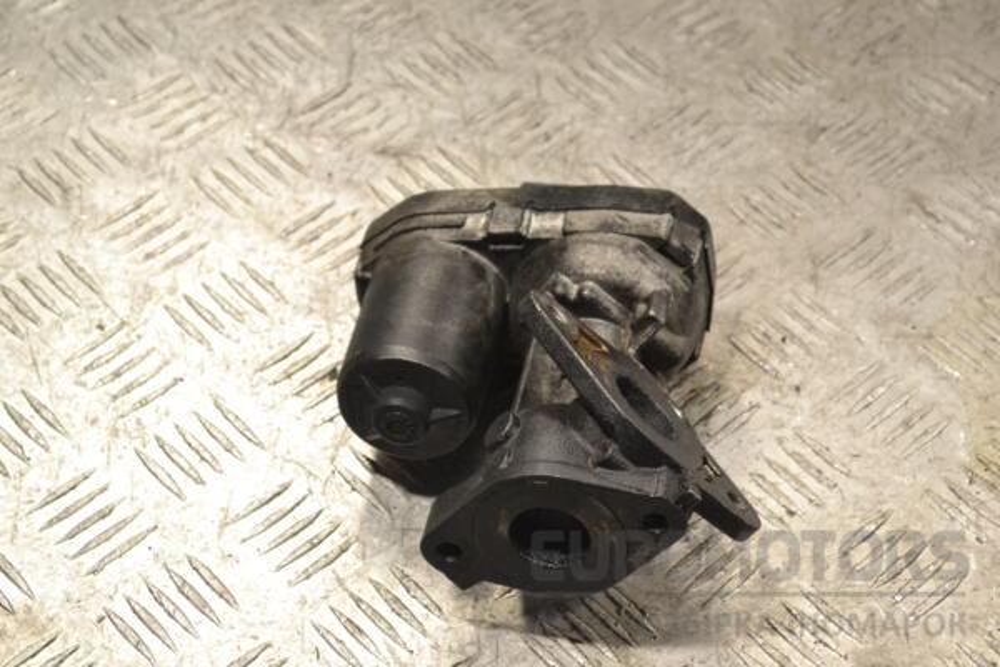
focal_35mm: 82
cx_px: 500
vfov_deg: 16.6
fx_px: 2291
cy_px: 334
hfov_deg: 24.6
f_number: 8
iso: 3200
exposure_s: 1/250
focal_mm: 55
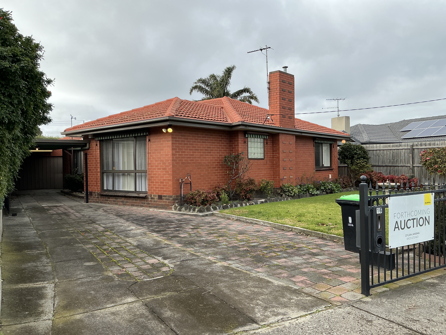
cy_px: 168
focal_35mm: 28
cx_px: 223
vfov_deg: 49.7
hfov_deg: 63.4
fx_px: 361
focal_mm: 3
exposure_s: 1/770
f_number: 1.8
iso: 25
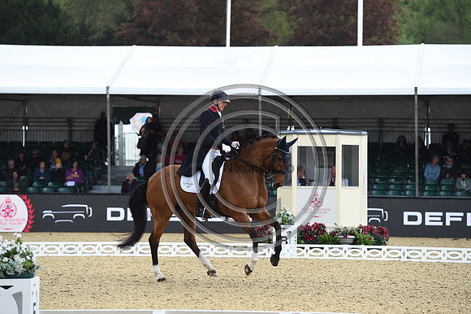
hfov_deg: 12.5
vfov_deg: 8.3
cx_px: 236
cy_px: 157
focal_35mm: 165
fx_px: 2157
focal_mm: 165
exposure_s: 1/1250
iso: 640
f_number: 5
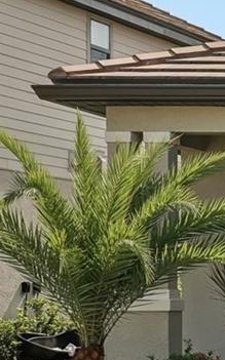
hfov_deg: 7.4
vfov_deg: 14.4
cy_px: 313
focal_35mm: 144
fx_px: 1415
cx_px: 781
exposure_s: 1/640
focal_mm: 31
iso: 400
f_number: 8
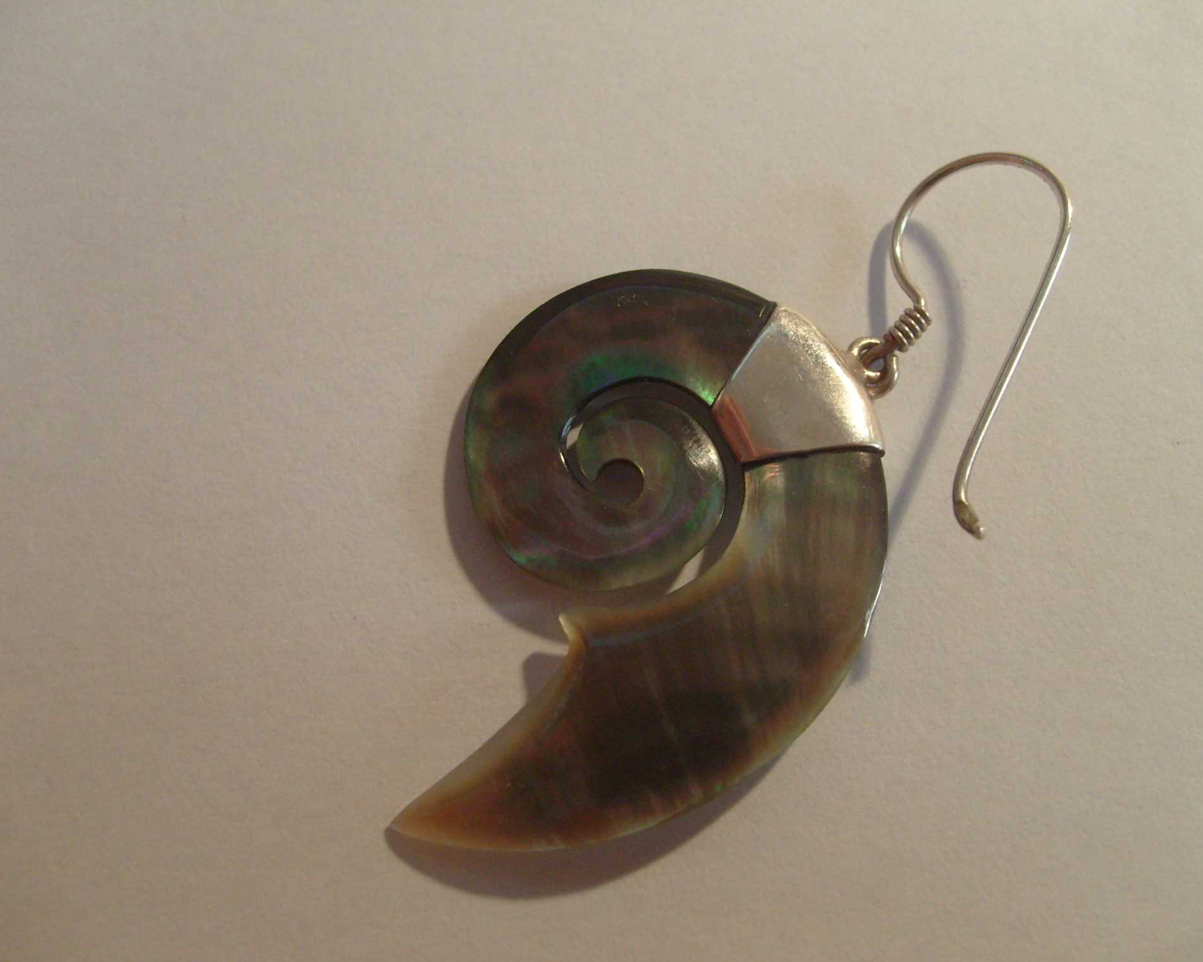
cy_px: 485
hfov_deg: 49.1
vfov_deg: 40.1
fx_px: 1317
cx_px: 639
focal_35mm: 37
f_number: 2.8
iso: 200
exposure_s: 1/45
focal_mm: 5.8
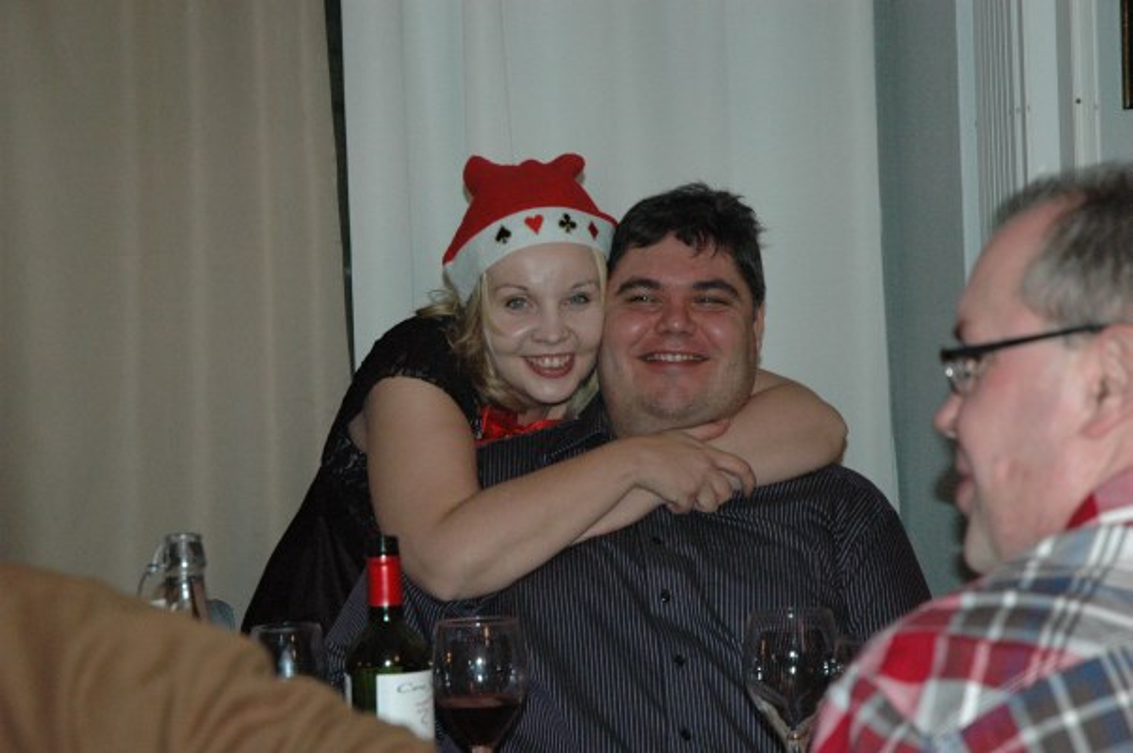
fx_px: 2829
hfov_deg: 22.6
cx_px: 566
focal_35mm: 90
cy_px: 376
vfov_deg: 15.2
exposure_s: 1/60
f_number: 5
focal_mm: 60
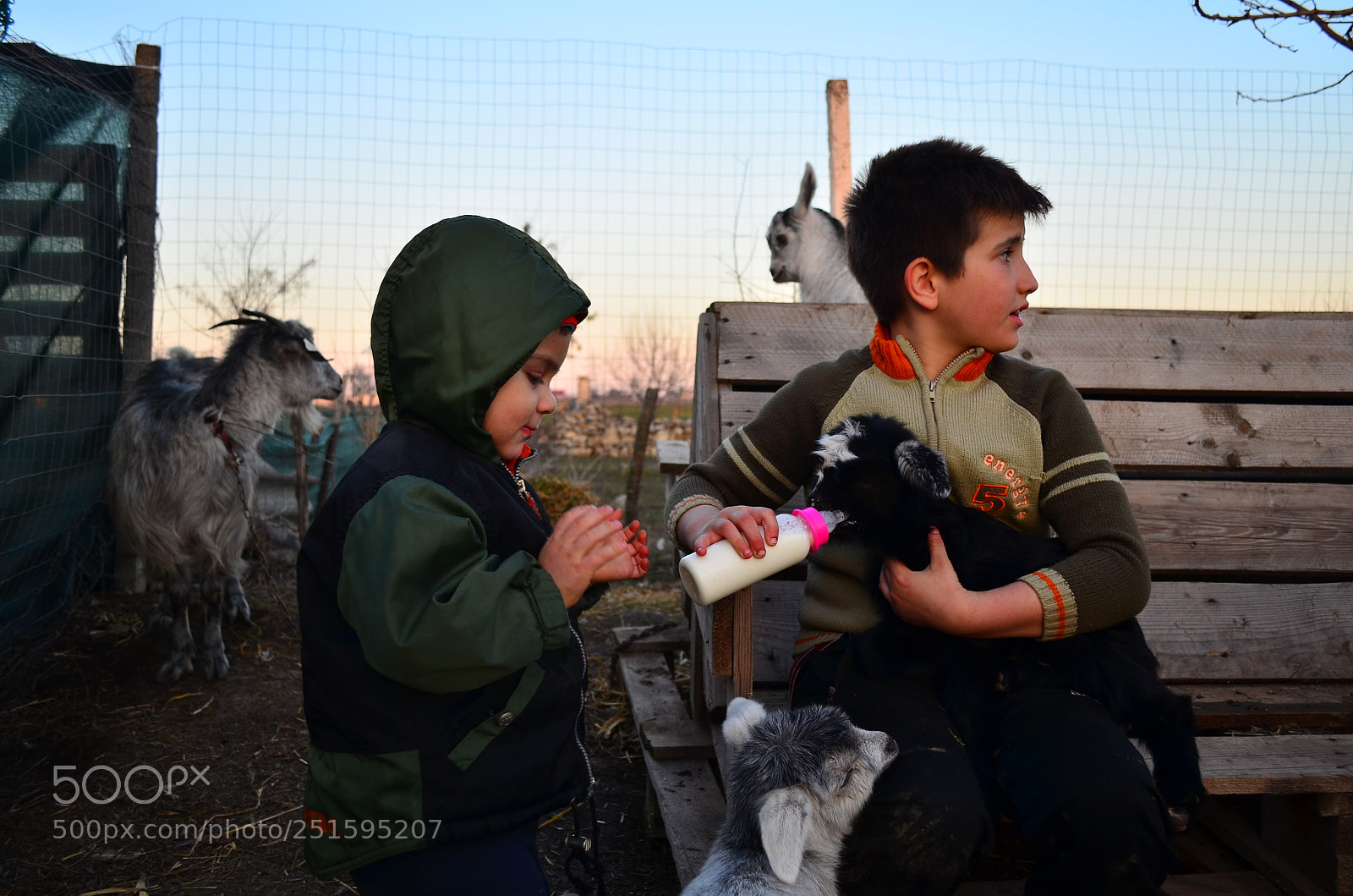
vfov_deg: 39.8
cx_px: 676
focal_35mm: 33
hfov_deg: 57.3
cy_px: 448
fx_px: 1237
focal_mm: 22
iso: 160
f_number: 4
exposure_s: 1/160
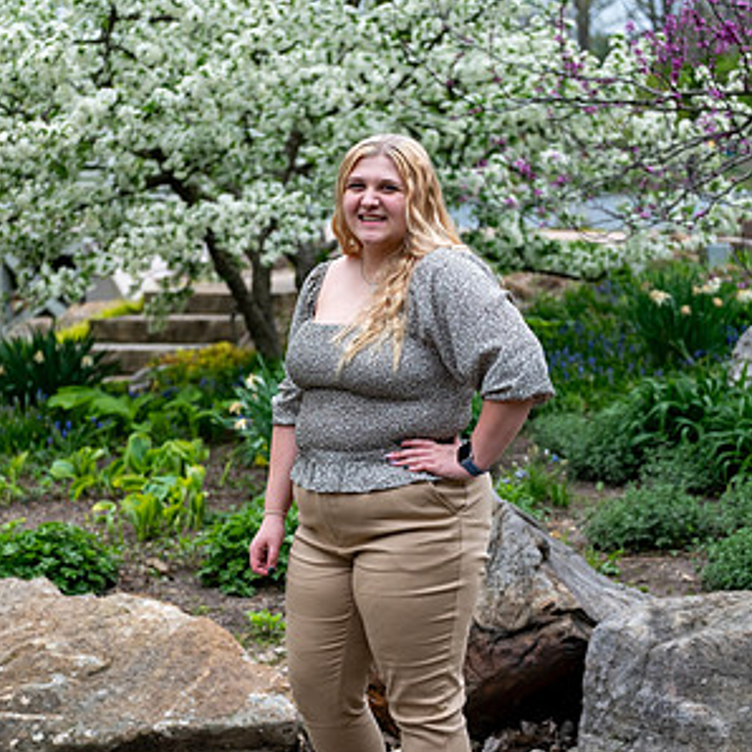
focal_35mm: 104
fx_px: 2556
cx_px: 376
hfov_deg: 16.7
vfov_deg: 16.7
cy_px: 487
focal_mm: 54.1
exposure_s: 1/500
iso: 250
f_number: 2.8
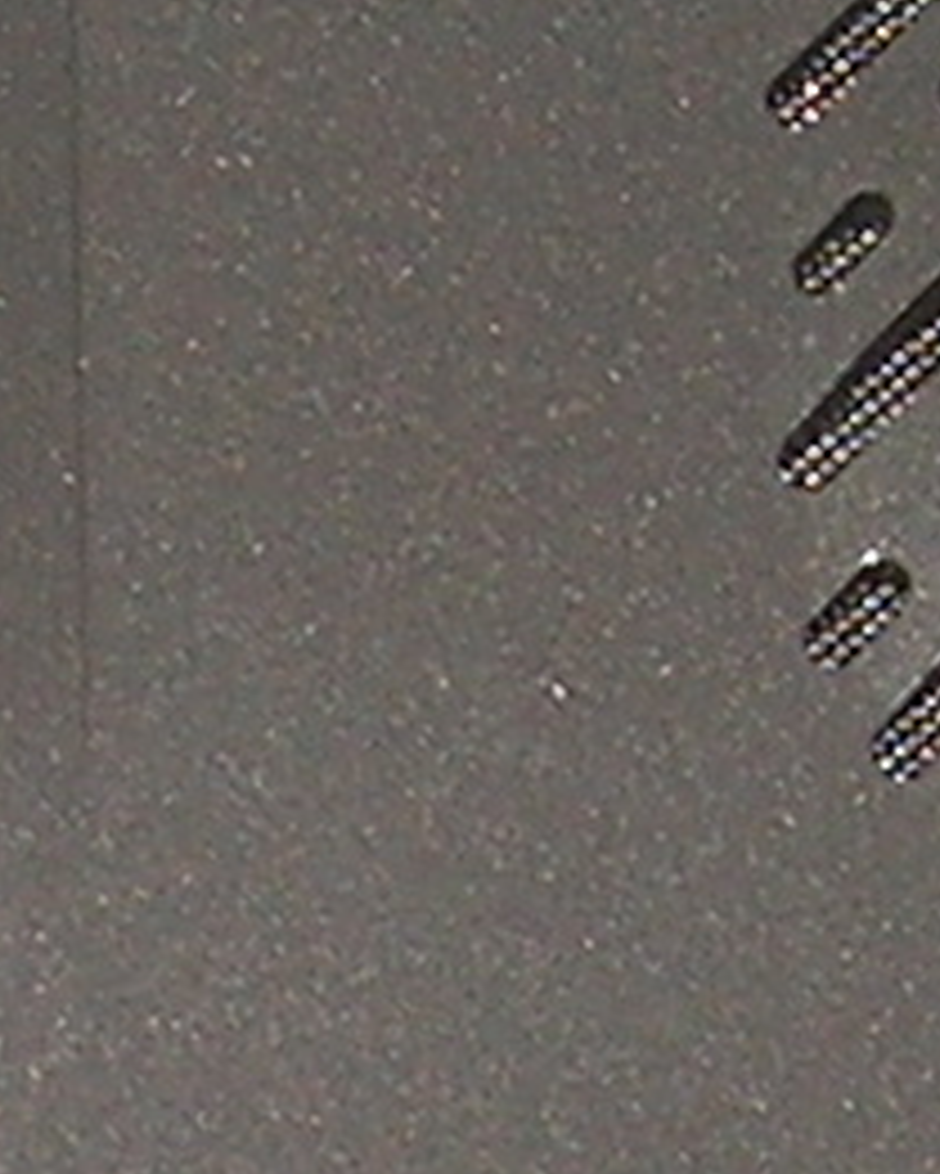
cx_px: -436
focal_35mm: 291
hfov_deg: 5.3
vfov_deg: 6.5
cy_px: 2011
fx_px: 10114
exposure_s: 1/60.1
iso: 50
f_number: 2.9
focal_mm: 5.7
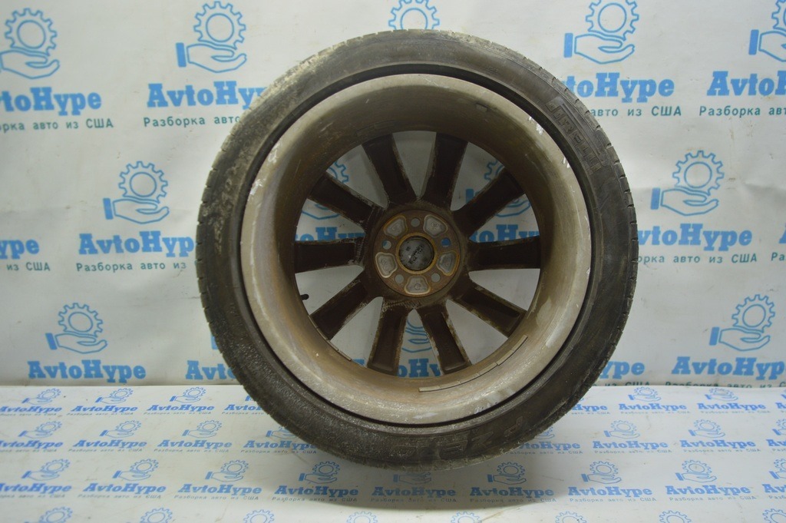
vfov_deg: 43.5
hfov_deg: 62.0
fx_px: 654
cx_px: 393
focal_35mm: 30
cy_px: 262
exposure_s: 1/40
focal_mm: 20
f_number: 3.5
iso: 400
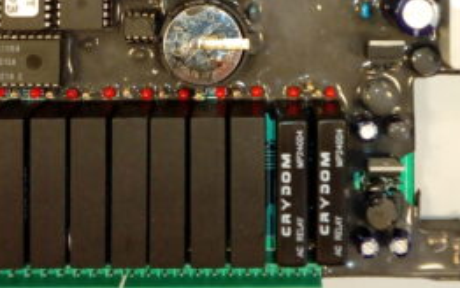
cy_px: -100
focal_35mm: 70
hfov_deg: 29.3
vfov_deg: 17.3
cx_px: 253
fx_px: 878
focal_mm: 3.5
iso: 263
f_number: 2
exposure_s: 1/16.7
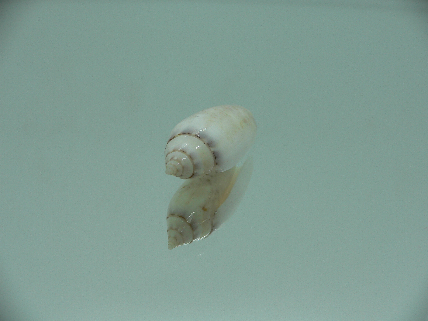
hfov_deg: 52.6
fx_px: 433
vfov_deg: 40.7
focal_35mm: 35
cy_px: 160
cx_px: 214
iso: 80
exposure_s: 1/80
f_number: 2.8
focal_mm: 4.6
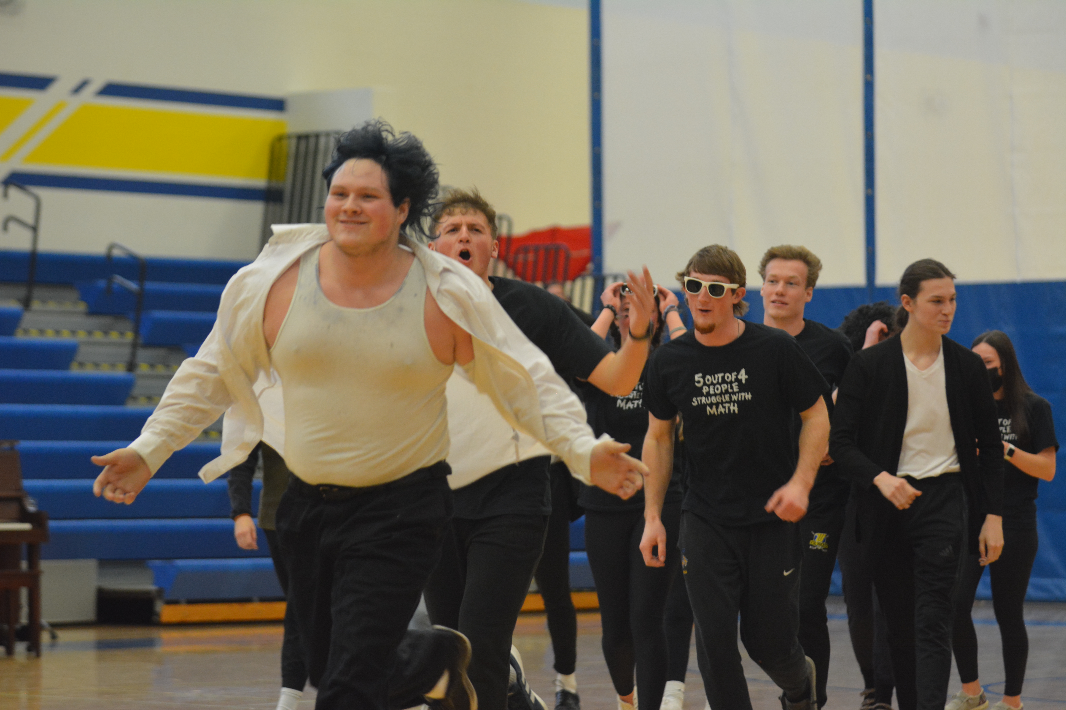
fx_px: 3997
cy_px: 355
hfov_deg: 15.2
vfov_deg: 10.2
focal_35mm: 135
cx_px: 533
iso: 1600
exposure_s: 1/200
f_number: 2.8
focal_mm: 90
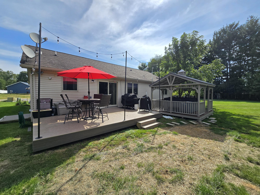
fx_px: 98
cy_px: 98
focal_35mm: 13
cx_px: 130
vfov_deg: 89.9
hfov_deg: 106.2
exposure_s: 1/2745
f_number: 2.2
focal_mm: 2.2
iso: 50
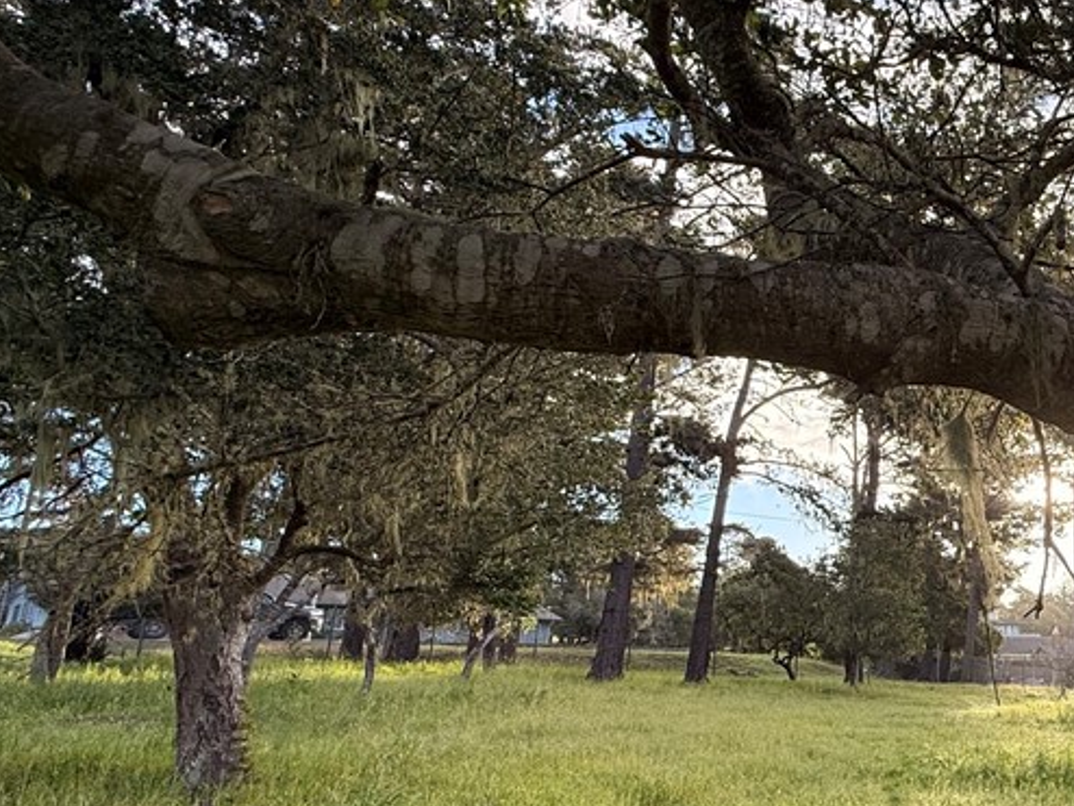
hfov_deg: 52.9
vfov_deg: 48.0
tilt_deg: +13.5
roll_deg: +1.5
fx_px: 900
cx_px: 996
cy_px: 478
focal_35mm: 29
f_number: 2.2
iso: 64
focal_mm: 2.22
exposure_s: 1/472
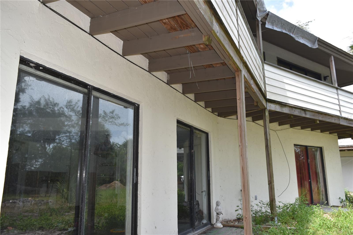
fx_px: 265
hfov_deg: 67.4
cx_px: 176
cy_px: 118
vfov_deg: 47.9
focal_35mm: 27
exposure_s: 1/160
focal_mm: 18
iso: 100
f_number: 5.6
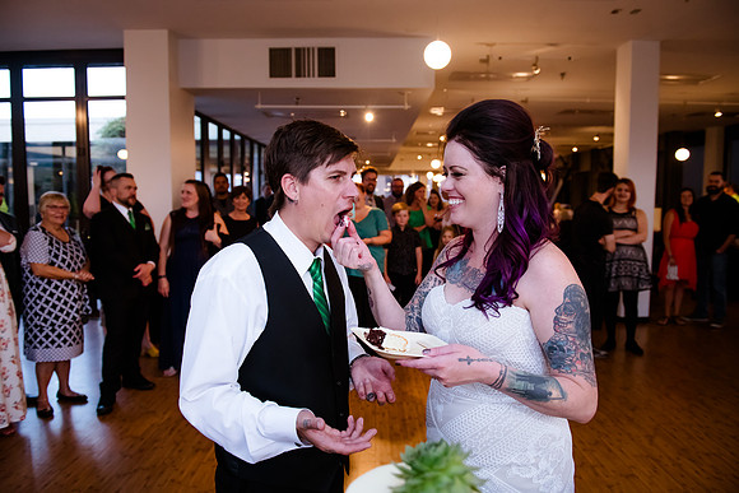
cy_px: 246
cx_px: 370
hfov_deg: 72.3
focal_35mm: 25
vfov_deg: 51.9
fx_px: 506
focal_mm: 24
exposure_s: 1/250
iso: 3200
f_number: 3.5
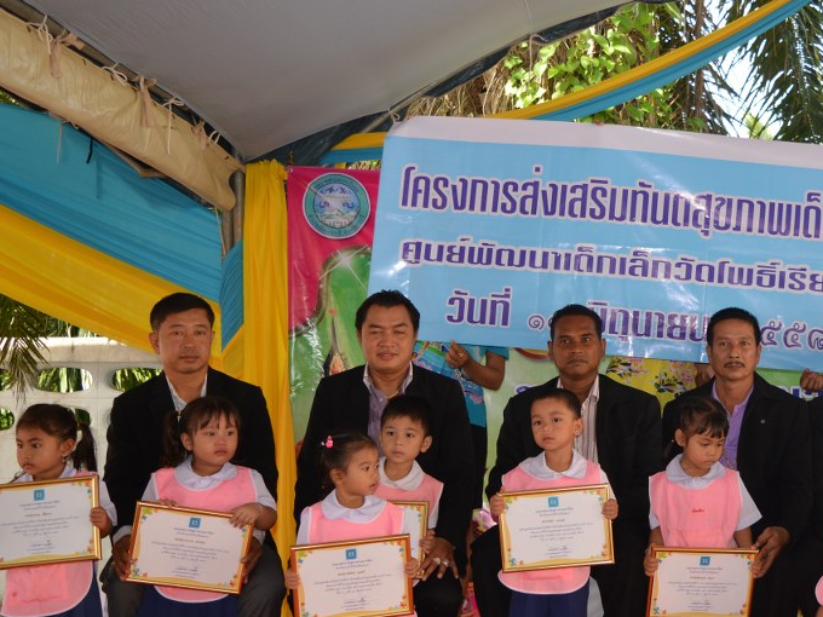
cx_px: 672
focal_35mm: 56
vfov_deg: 26.1
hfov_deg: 33.3
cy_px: 348
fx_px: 1331
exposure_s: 1/200
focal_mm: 22
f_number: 3.8
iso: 200
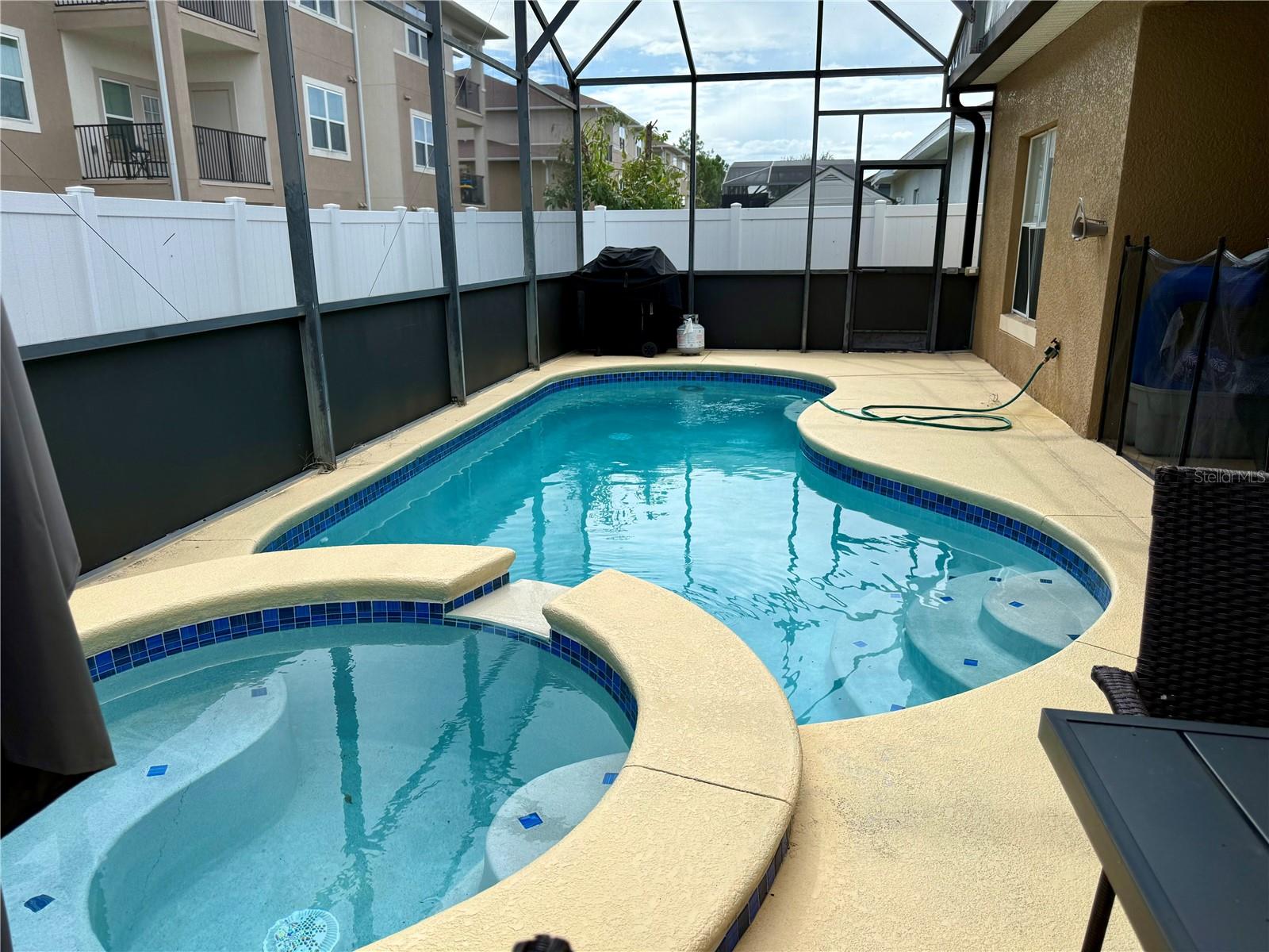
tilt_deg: -14.8
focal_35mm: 24
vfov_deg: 56.8
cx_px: 634
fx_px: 880
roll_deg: +0.3
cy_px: 476
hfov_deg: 71.6
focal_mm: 6.76
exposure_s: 1/1949
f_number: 1.78
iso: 80
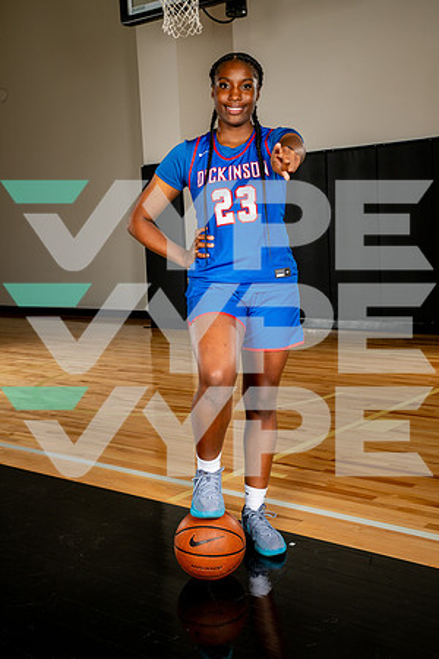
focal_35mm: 46
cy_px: 330
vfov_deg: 42.7
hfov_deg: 29.2
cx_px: 220
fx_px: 841
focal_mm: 46
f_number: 8
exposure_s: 1/400
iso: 250
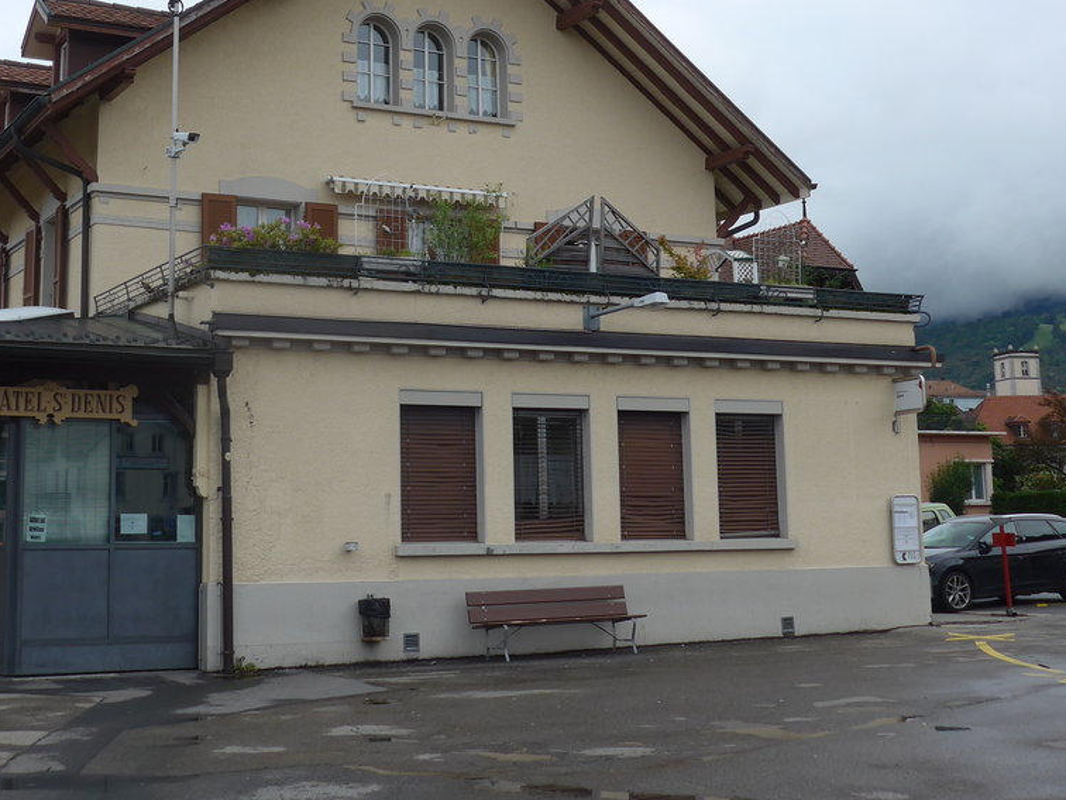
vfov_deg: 26.8
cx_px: 409
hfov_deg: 35.4
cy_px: 250
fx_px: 1663
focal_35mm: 54
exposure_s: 1/1600
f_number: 2.8
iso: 80
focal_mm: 7
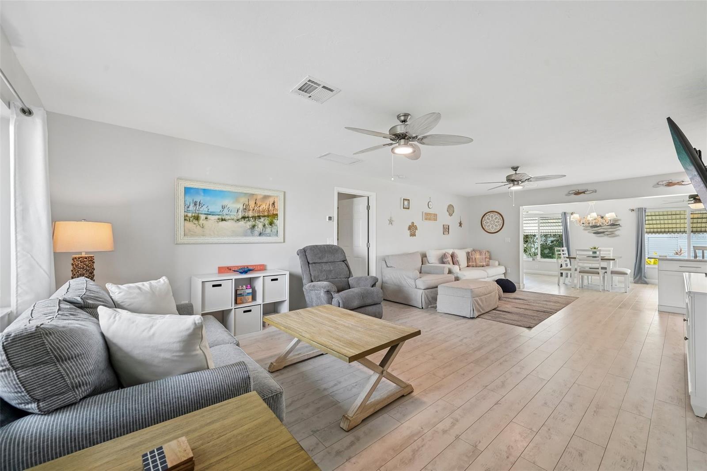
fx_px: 275
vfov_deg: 81.2
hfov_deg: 104.3
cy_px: 236
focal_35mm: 14
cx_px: 354
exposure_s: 1/20
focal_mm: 14
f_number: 8
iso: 400
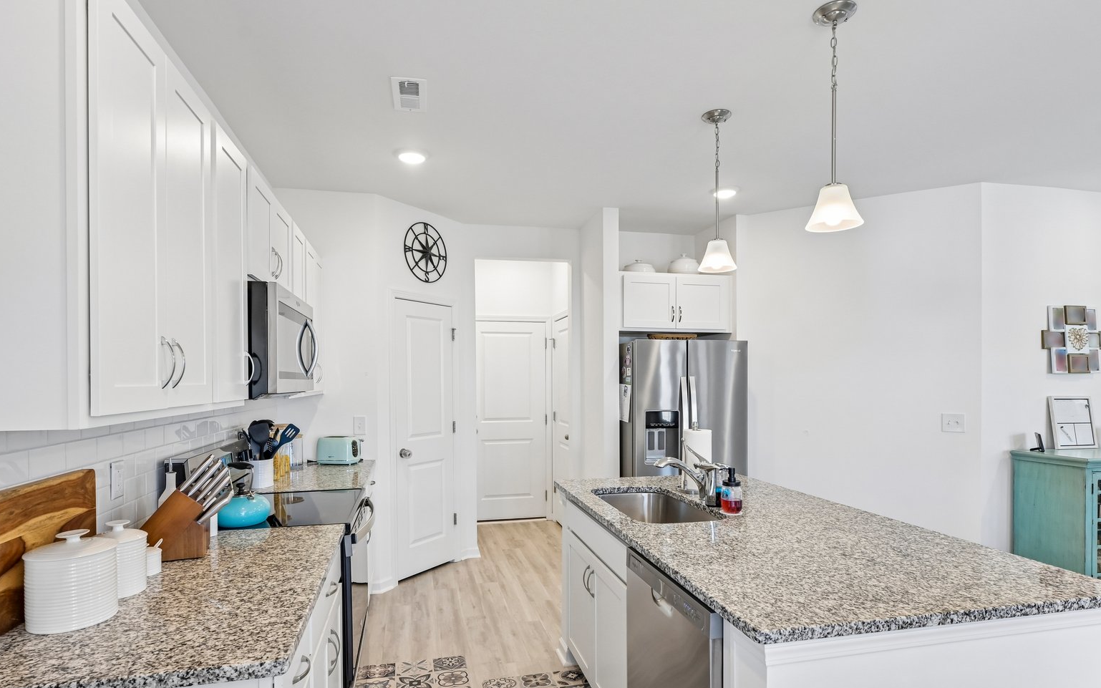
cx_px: 541
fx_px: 570
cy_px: 386
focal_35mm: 19
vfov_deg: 62.0
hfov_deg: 88.0
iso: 320
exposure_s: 1/40
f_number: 8
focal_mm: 14
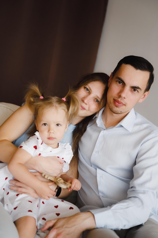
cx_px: 79
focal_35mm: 51
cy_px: 119
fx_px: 336
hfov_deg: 26.5
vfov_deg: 38.9
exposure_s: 1/200
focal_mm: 51
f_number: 3.2
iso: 1000
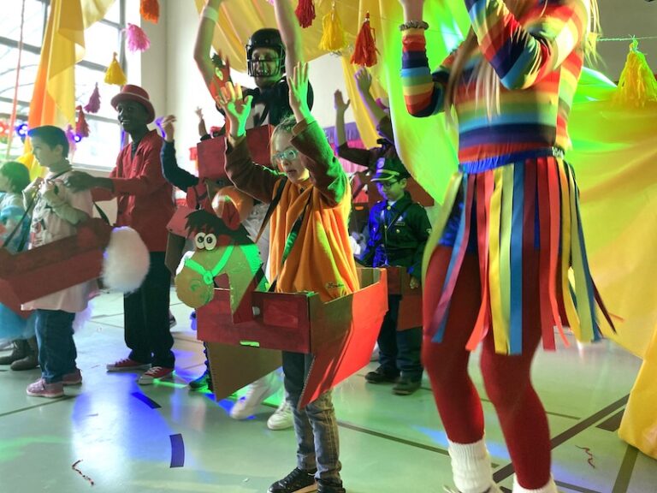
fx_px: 493
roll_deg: -0.3
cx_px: 328
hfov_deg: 67.3
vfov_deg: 53.1
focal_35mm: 26
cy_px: 246
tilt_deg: -5.7
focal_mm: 4.25
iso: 250
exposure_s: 1/41
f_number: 1.8
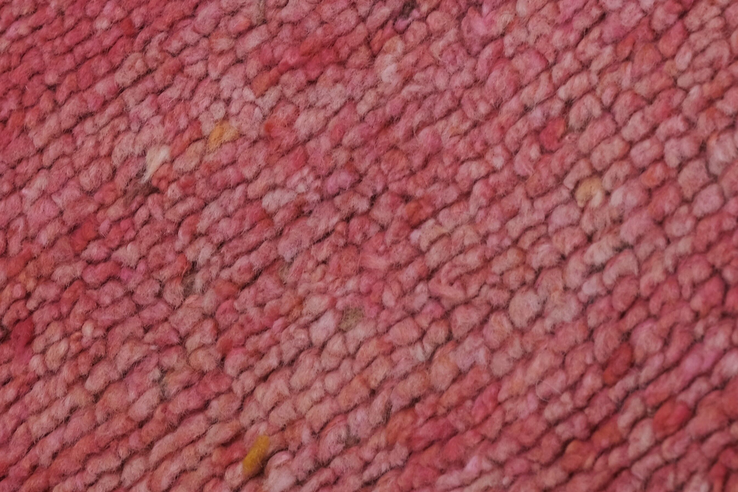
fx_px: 5699
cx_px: 215
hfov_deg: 7.4
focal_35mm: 278
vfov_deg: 4.9
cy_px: 79
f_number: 13
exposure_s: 1/160
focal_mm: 80
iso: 160
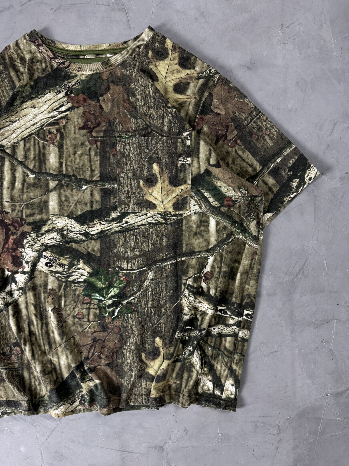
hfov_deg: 56.8
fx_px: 323
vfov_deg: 71.6
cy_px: 233
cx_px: 174
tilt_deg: -89.1
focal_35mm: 24
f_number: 1.78
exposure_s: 1/60
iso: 160
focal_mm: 6.76
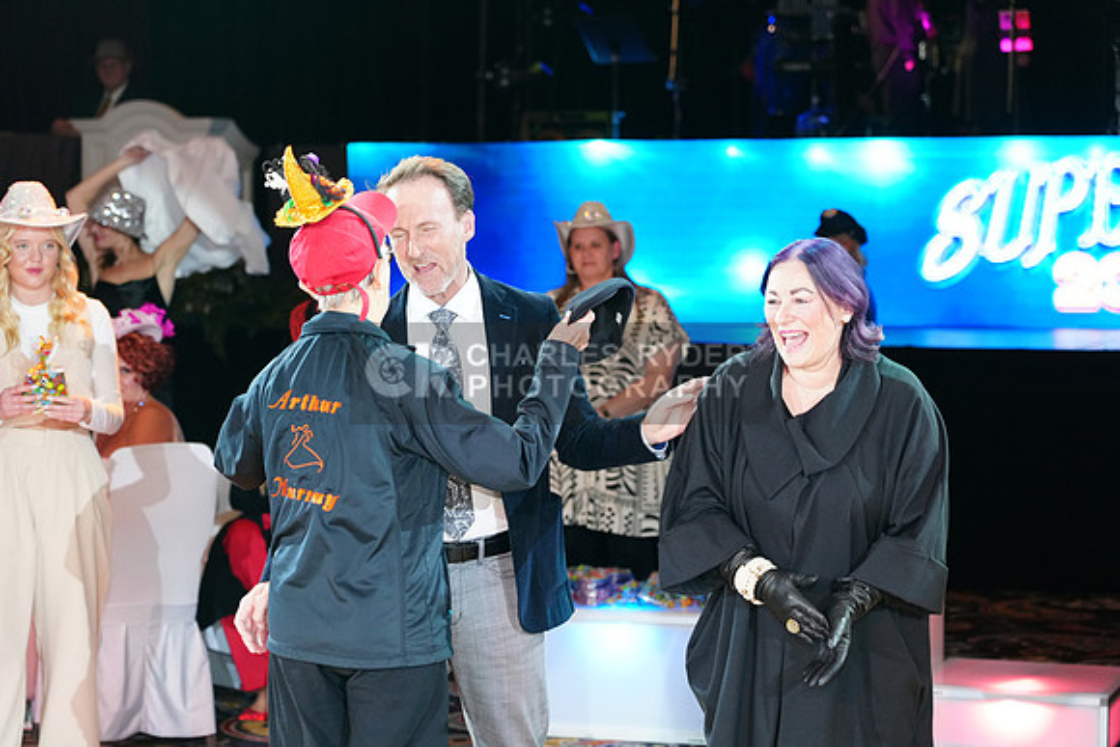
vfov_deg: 14.3
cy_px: 374
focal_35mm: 96
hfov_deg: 21.2
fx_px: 2987
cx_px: 560
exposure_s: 1/250
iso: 2500
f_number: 4
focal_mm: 96
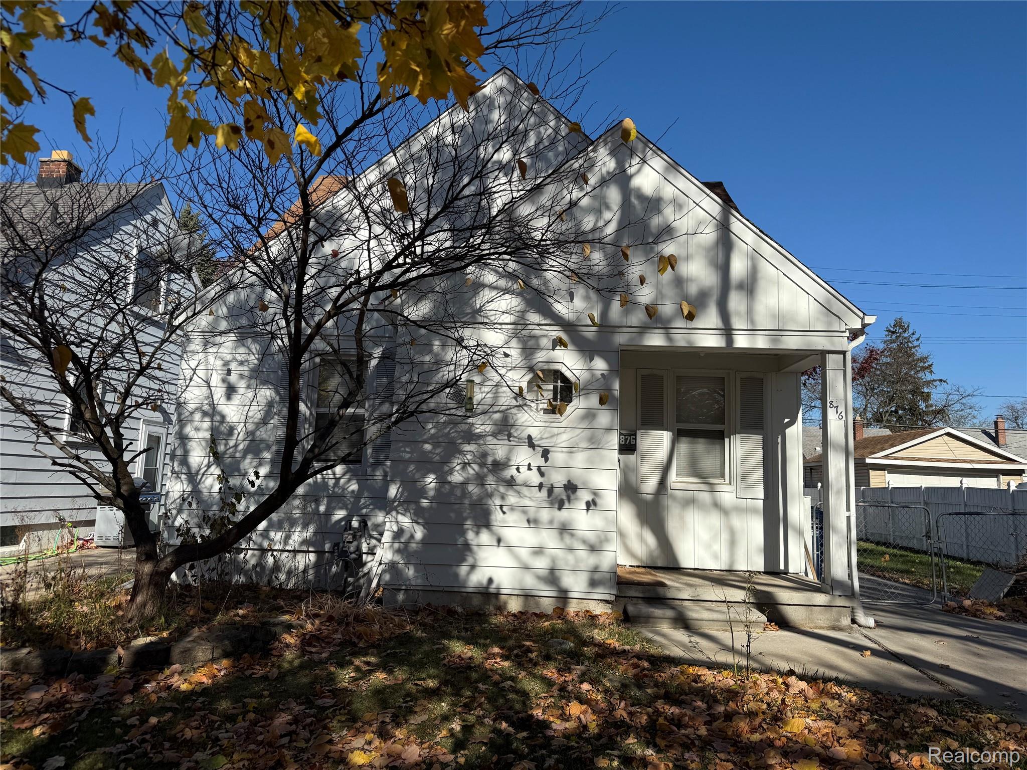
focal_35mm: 24
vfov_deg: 56.8
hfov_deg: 71.6
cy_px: 385
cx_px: 514
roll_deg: -2.1
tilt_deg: +9.1
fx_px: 712
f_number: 1.78
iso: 80
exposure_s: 1/6173
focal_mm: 6.76
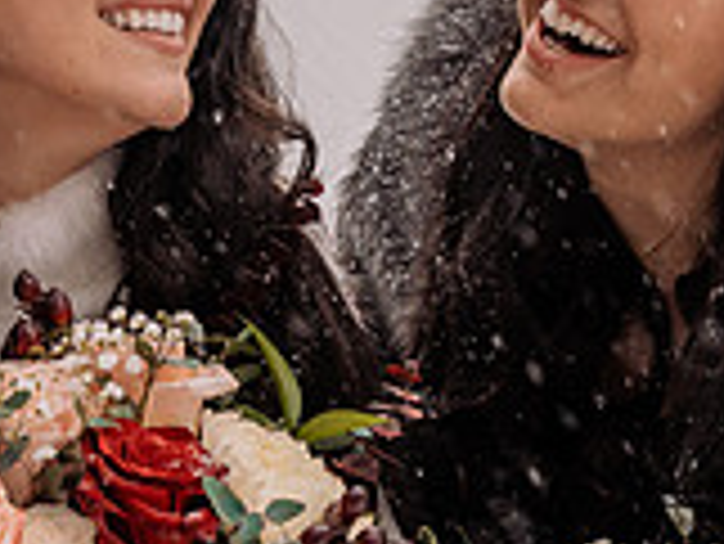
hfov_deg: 16.2
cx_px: 202
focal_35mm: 121
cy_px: 137
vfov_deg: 12.2
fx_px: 2533
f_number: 5
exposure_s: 1/250
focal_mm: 35
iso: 1250
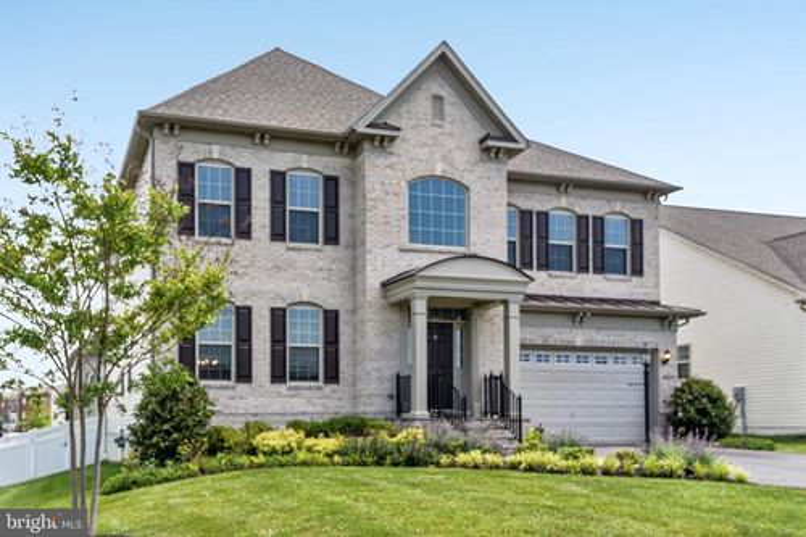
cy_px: 268
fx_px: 783
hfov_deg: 54.5
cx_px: 403
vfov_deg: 37.8
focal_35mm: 35
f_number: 8
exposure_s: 1/1600
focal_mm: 35
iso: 400
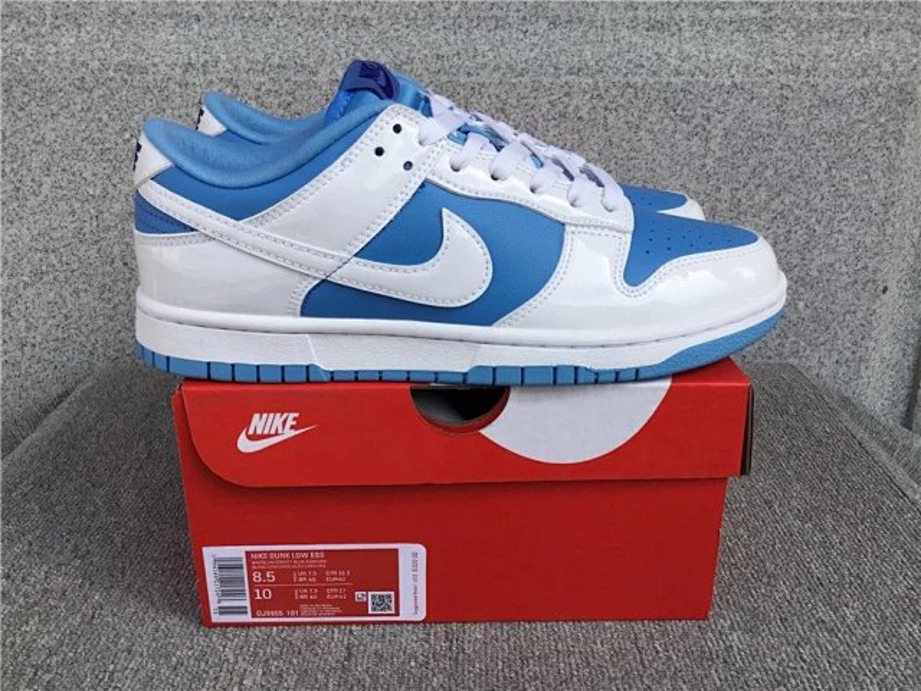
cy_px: 346
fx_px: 825
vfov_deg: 45.4
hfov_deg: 58.4
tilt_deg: -19.4
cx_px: 460
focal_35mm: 31
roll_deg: +0.3
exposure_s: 1/994
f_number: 2.4
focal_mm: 3.3
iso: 25
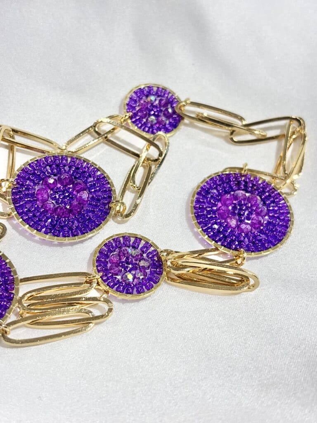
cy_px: 212
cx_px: 158
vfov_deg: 36.8
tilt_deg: -40.6
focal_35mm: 52
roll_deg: +4.0
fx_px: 635
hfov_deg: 28.0
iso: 32
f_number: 1.6
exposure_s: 1/234
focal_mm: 5.96
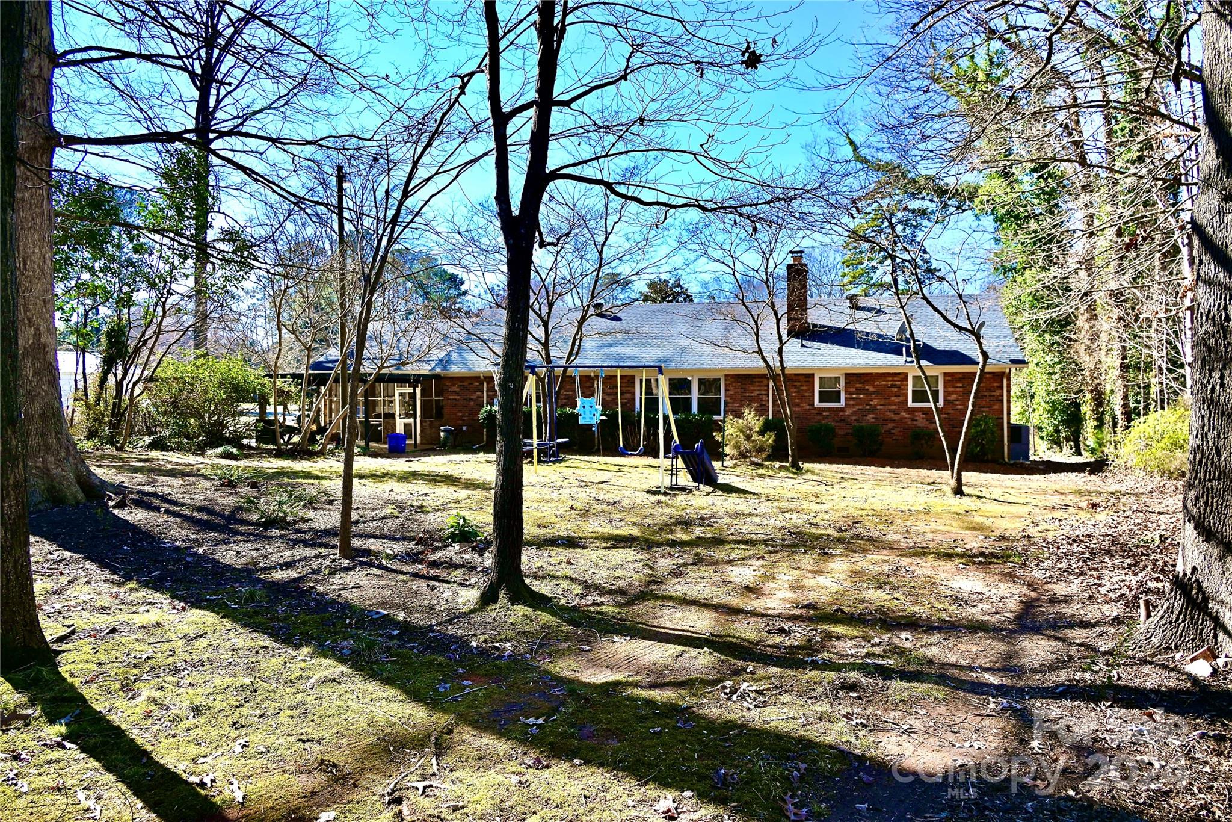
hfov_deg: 73.7
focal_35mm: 24
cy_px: 411
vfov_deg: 53.1
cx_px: 616
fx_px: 821
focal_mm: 24
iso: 125
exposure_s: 1/250
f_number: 5.6
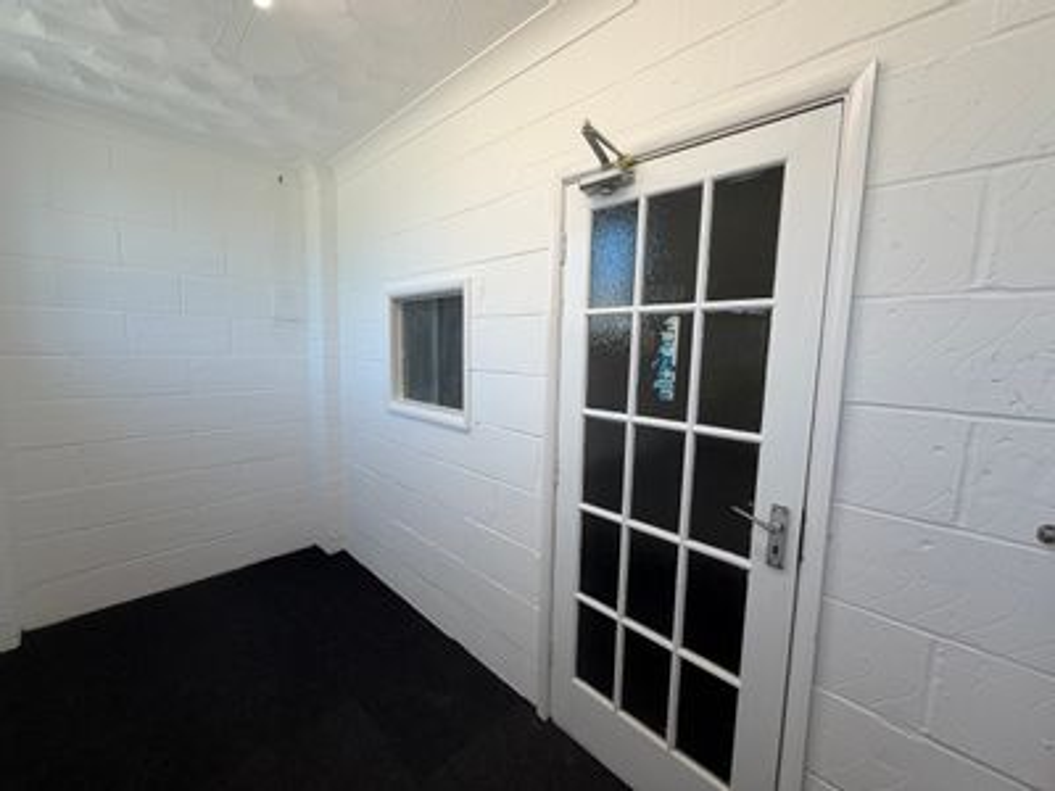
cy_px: 396
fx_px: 427
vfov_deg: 85.7
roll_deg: -1.7
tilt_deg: -5.9
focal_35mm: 14
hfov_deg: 102.1
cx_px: 528
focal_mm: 2.22
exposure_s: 1/100
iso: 40
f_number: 2.2
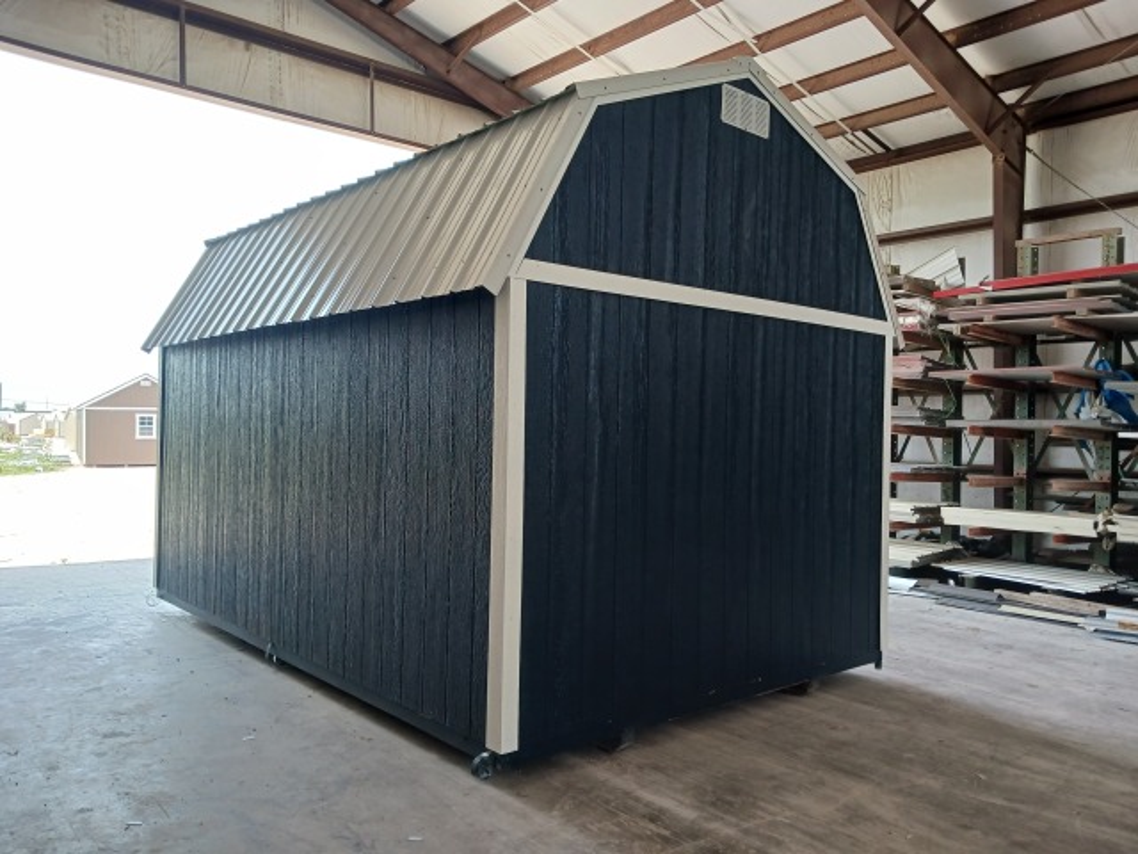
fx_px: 888
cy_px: 427
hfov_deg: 65.3
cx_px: 569
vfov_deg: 51.4
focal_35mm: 27
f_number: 1.8
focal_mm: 4
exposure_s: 1/60
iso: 40
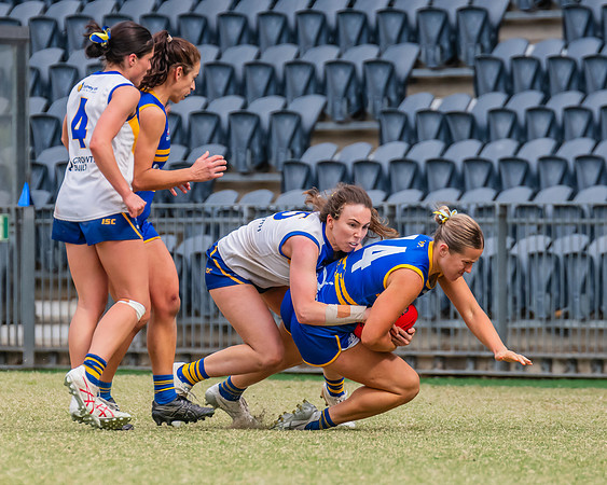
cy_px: 334
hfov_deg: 2.6
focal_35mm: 743
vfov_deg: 2.1
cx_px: 325
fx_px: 13338
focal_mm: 380
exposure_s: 1/1250
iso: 800
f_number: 8
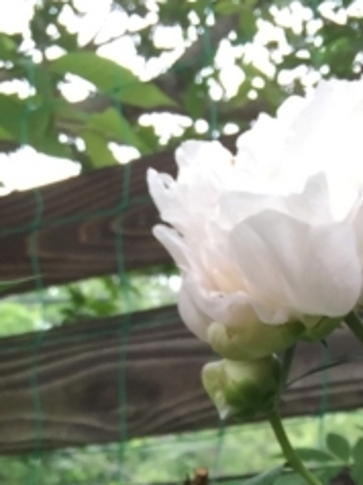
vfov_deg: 14.6
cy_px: 742
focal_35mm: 125
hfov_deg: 11.8
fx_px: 1751
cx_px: 118
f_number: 2.2
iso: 32
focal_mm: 4.15
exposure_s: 1/120
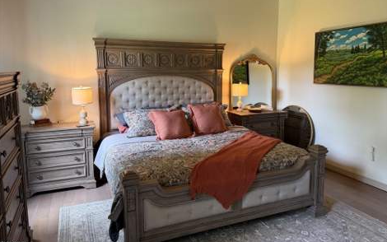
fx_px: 274
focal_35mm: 26
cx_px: 195
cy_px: 104
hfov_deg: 70.4
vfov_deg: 47.5
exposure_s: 1/60
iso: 160
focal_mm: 6.76
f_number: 1.78
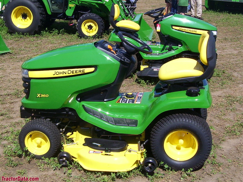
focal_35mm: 34
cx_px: 122
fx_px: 239
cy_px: 91
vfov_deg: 41.8
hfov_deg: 54.0
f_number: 4.8
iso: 80
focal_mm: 5.6
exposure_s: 1/500
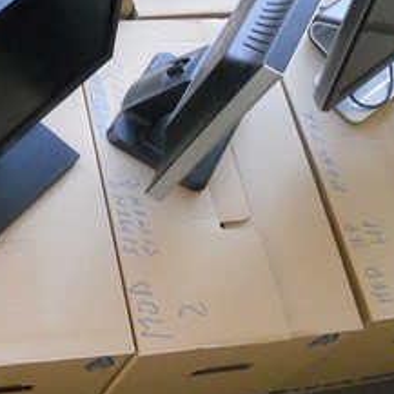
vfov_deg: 26.1
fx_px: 850
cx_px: 29
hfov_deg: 25.2
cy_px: 229
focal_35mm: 66
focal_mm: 4.9
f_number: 3.2
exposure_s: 1/30
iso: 400
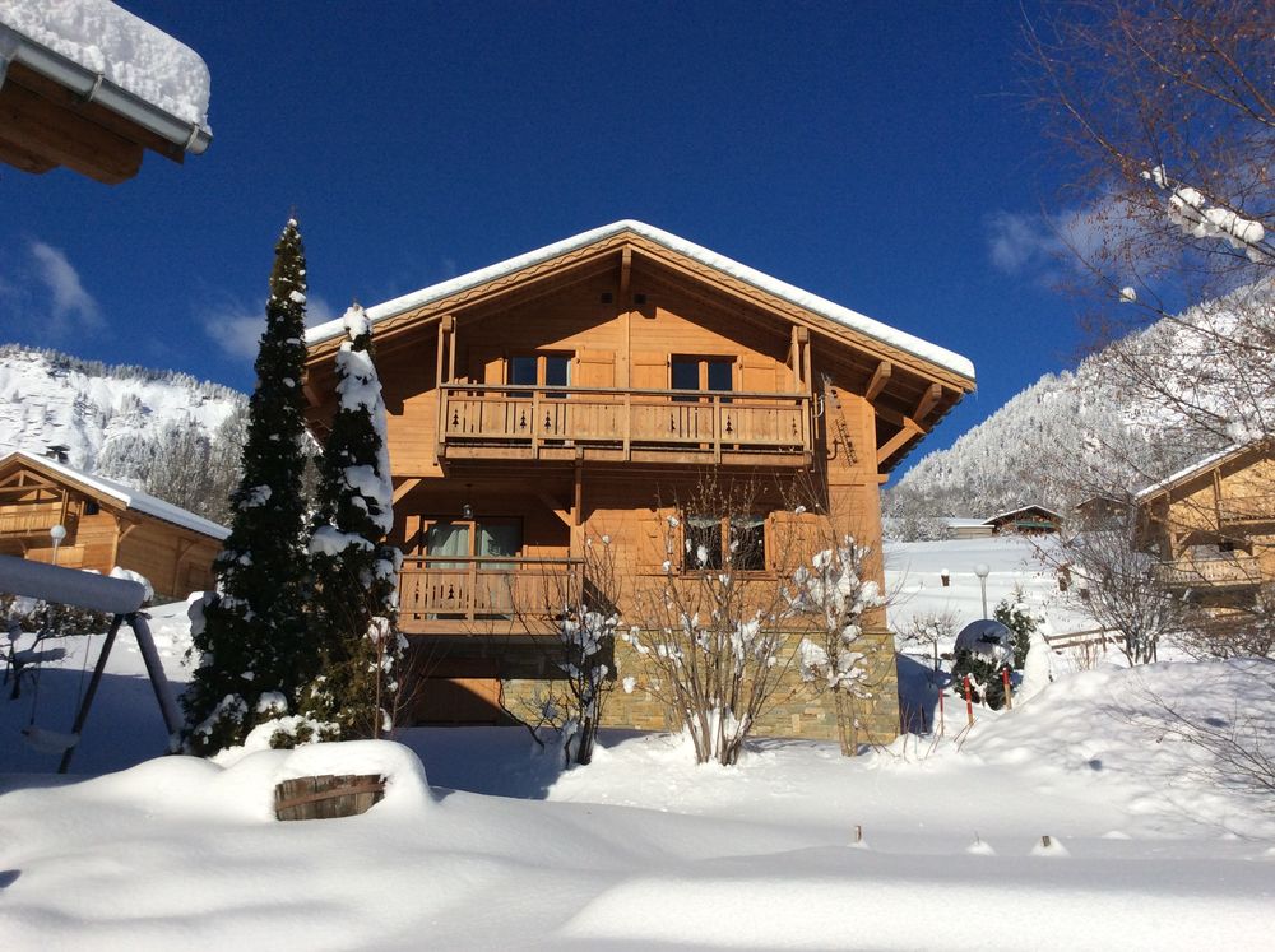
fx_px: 1177
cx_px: 638
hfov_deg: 56.9
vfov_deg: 44.1
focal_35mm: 32
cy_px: 476
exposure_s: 1/4405
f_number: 2.4
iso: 32
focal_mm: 3.3
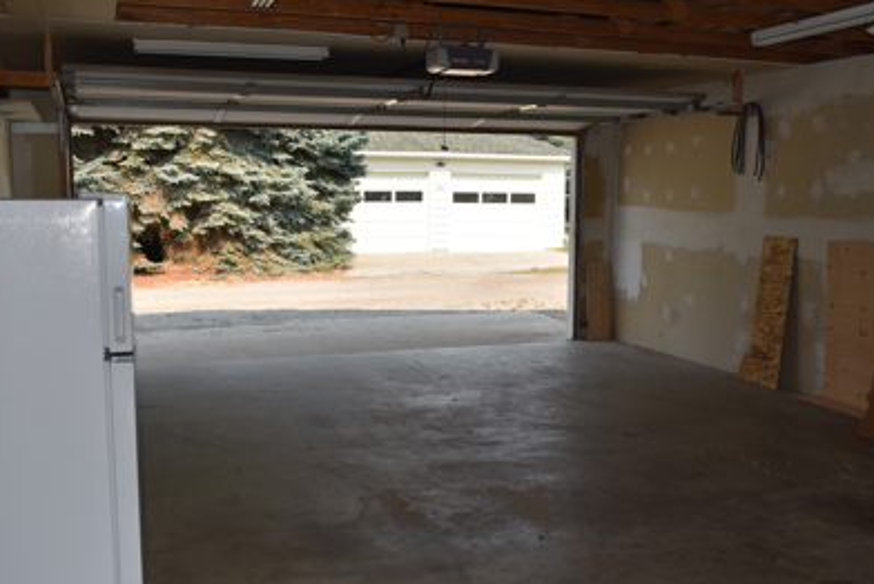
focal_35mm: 40
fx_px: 961
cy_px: 332
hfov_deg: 48.8
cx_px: 479
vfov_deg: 33.7
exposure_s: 1/200
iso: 100
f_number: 7.1
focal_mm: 23
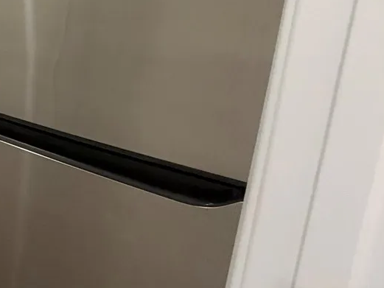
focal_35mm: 43
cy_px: 49
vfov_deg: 32.5
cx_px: -199
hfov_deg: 28.1
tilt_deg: -10.0
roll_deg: -0.8
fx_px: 477
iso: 400
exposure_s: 1/60
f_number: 2.2
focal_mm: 2.22
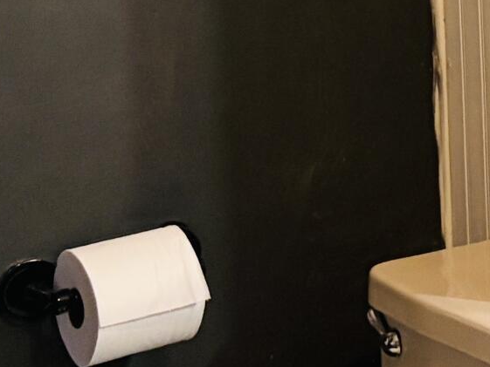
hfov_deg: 12.0
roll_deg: +1.0
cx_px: 1087
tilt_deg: -4.5
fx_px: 1968
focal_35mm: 139
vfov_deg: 10.4
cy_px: -154
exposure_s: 1/60
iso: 400
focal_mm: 5.96
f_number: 1.6
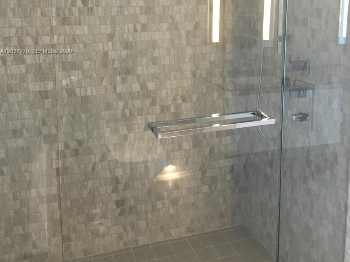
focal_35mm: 39
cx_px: 176
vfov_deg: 35.6
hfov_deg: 47.9
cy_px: 52
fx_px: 394
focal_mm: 4.15
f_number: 2.2
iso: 100
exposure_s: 1/15
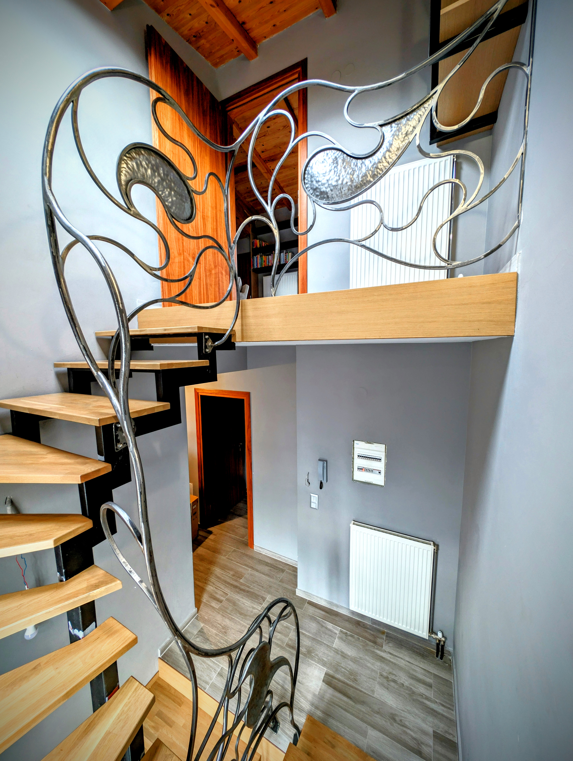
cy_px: 380
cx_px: 286
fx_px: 264
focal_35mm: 12
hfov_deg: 94.6
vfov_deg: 110.5
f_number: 1.95
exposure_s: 1/20.3
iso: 91
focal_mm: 2.23
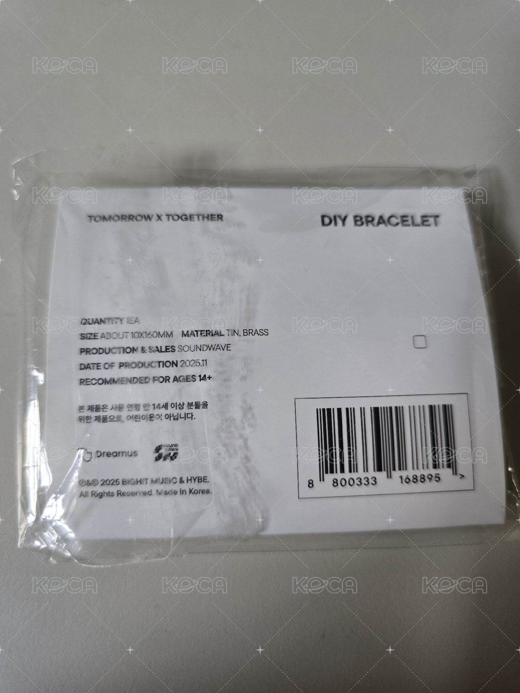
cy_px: 346
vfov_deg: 73.9
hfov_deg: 58.9
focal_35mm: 23
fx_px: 461
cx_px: 260
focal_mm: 6.3
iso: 160
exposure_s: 1/66
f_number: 1.7
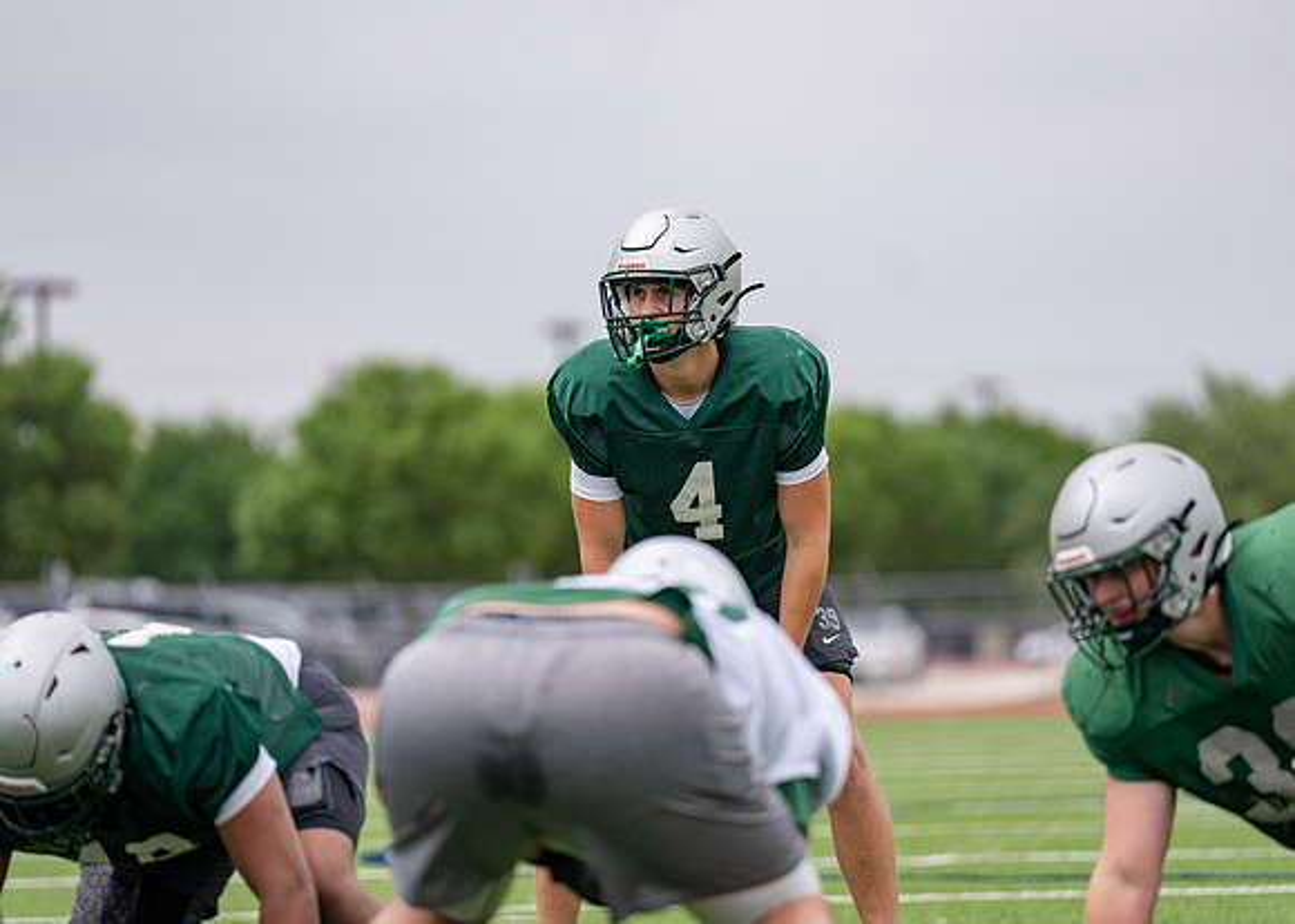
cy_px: 462
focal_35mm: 222
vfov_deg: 6.5
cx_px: 648
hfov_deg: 9.1
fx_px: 8152
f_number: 2.8
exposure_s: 1/2500
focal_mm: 200
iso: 160
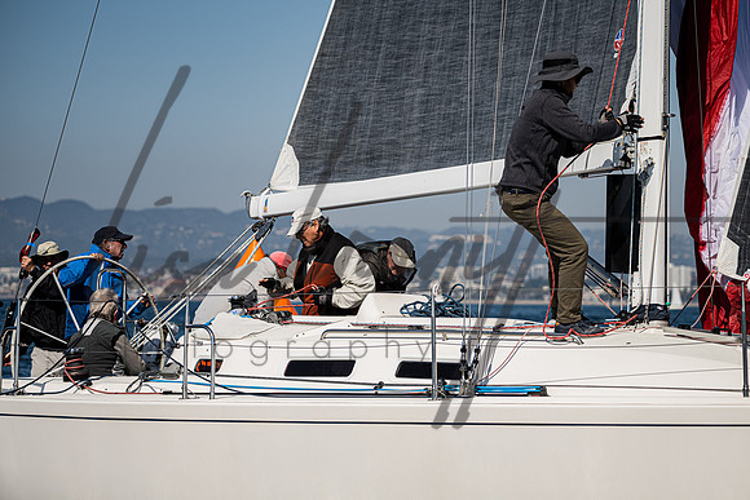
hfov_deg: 14.4
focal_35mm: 142
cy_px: 251
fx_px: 2963
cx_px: 395
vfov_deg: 9.7
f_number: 4.8
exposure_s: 1/5000
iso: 400
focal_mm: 130
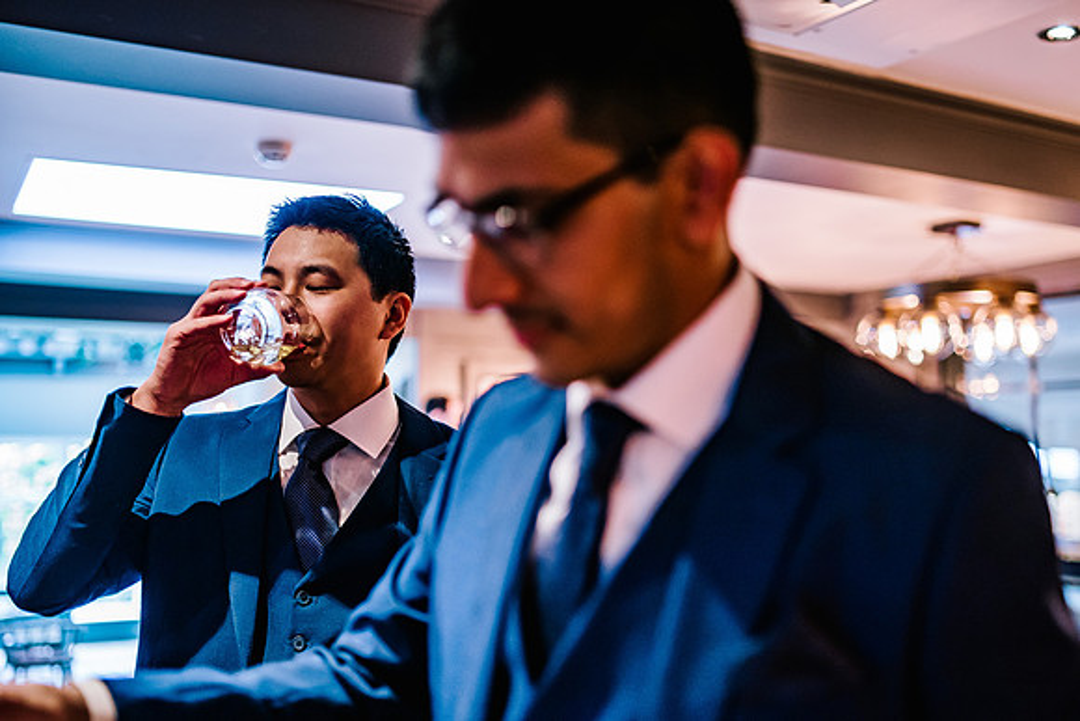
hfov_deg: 45.8
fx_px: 1272
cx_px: 648
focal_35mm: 42
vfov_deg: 31.6
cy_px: 424
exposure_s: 1/250
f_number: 1.4
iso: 1250
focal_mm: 35
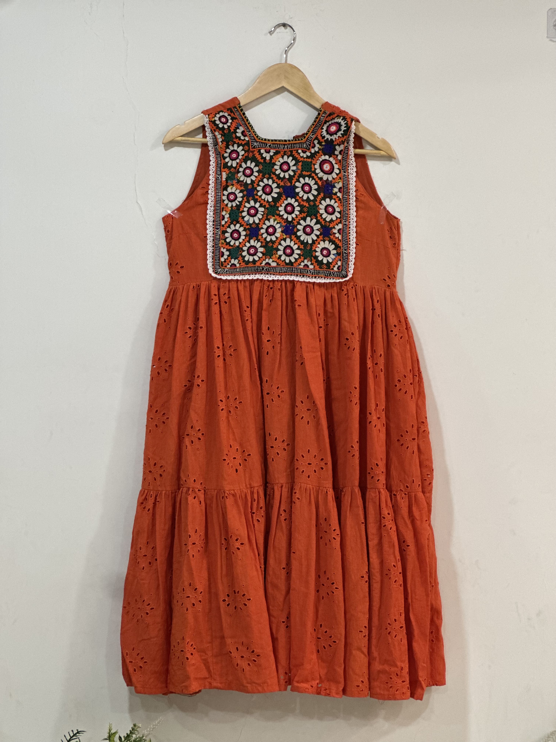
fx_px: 1649
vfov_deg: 25.3
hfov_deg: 19.1
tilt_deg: -2.2
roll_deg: -0.1
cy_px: 371
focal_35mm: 77
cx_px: 278
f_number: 2.8
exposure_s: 1/33
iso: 250
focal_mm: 9
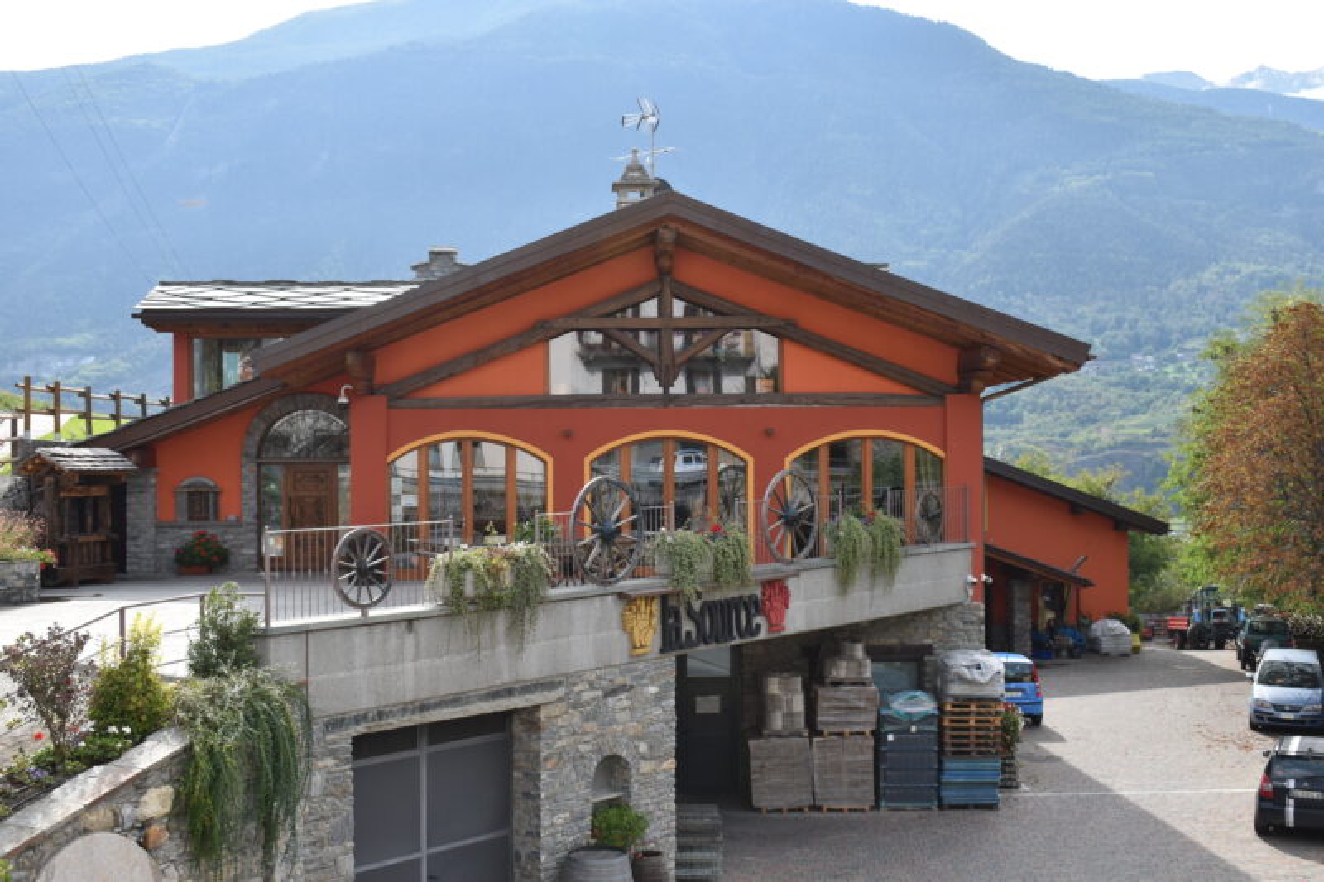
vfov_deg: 30.8
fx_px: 1599
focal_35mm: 44
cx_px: 662
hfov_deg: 45.0
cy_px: 441
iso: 200
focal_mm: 29
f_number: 8
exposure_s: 1/250
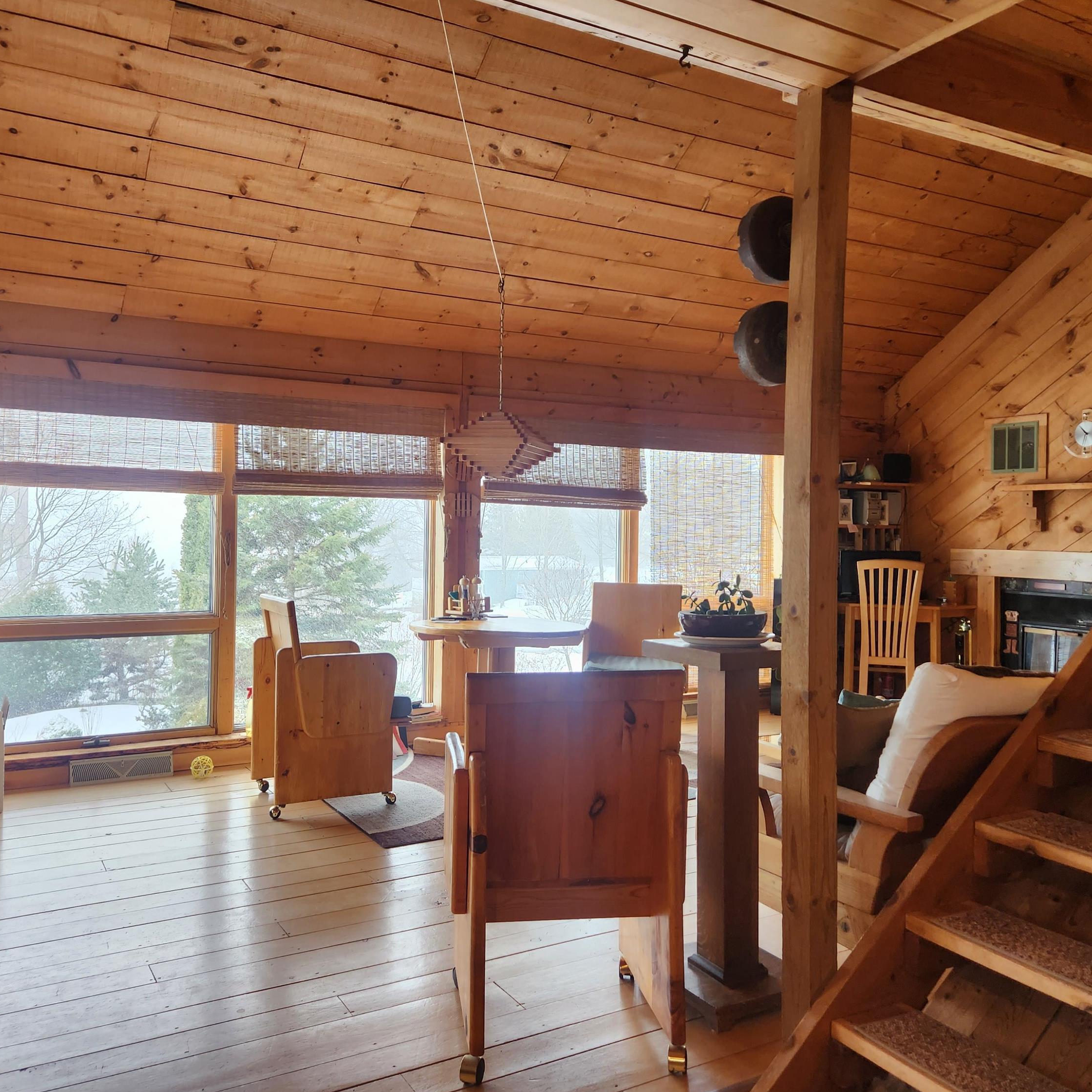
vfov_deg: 57.3
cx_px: 521
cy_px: 533
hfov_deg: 57.3
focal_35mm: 28
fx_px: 999
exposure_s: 1/120
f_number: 1.8
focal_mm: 5.4
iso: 160
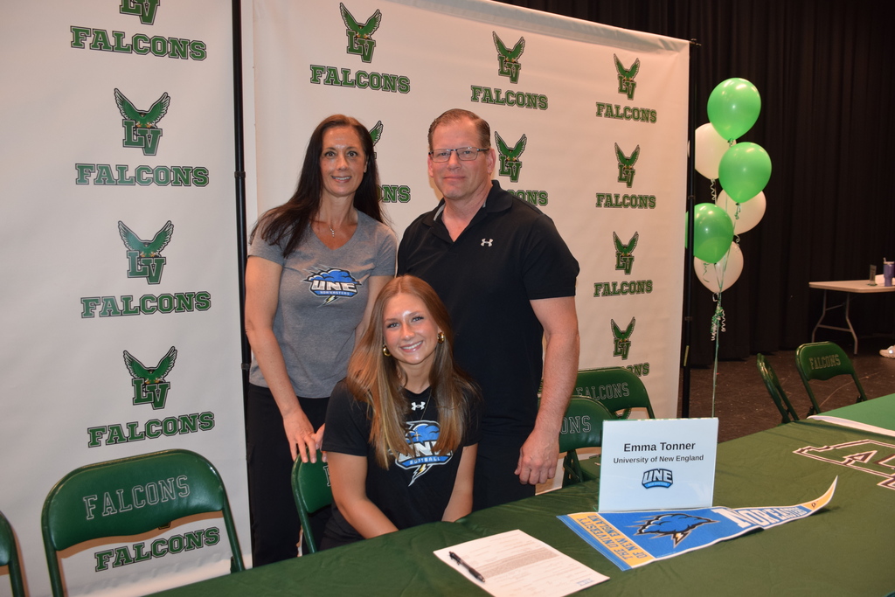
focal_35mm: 30
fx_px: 746
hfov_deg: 61.9
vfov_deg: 43.6
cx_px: 448
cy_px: 298
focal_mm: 20
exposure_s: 1/80
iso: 800
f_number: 4.5
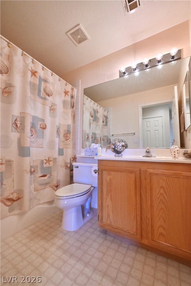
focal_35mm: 16
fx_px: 123
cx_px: 96
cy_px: 143
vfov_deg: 98.5
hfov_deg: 75.6
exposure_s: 1/30
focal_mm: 15.5
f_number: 20
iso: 6400
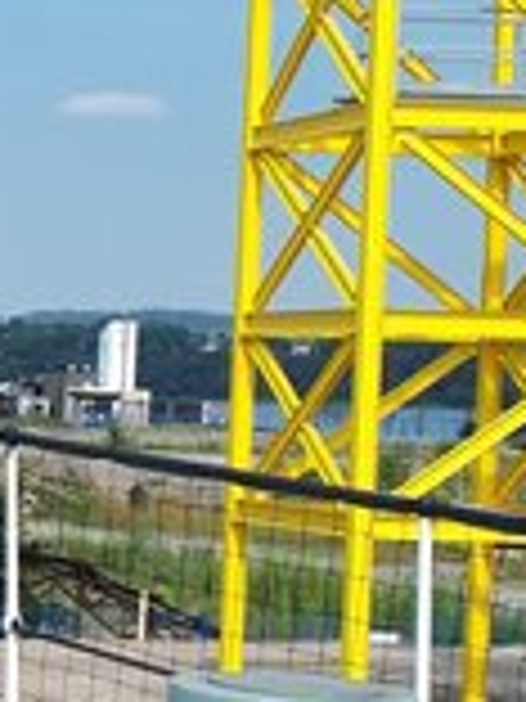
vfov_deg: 14.8
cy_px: 504
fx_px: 2695
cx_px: -710
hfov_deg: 9.9
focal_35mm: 133
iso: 40
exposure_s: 1/1431
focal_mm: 3.6
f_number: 1.9
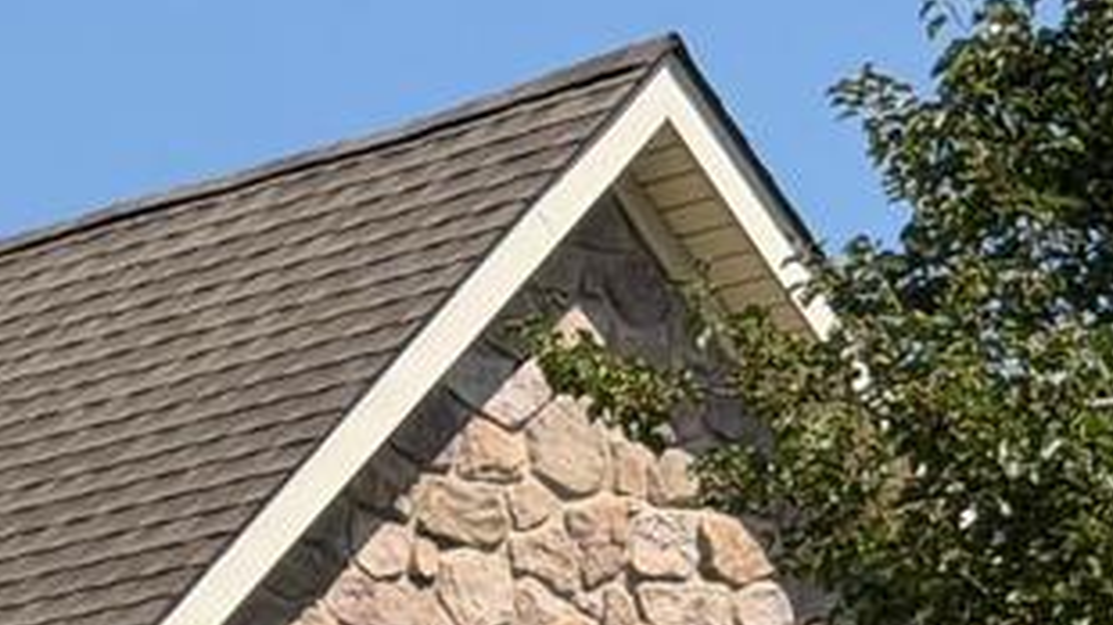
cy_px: 758
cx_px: -980
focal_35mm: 243
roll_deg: -1.1
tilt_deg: +8.3
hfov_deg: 8.5
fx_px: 7168
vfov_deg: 5.0
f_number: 1.78
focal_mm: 6.76
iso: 64
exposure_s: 1/4878
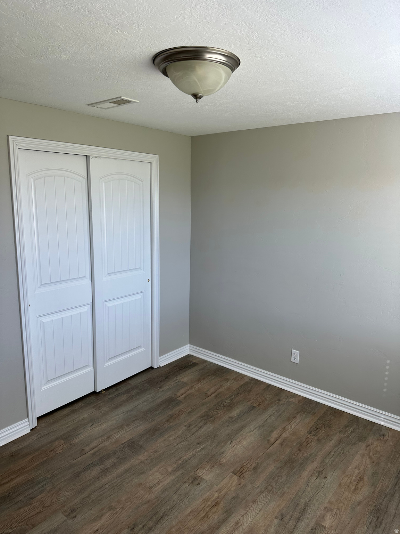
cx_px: 200
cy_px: 267
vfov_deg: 71.6
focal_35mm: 24
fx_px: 370
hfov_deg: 56.8
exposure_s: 1/171
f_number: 1.78
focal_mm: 6.86
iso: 80
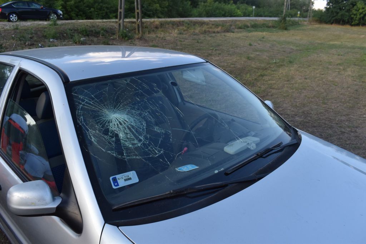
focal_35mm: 30
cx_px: 183
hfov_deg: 61.9
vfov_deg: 43.6
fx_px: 305
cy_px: 122
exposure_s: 1/250
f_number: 8
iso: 360
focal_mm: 20
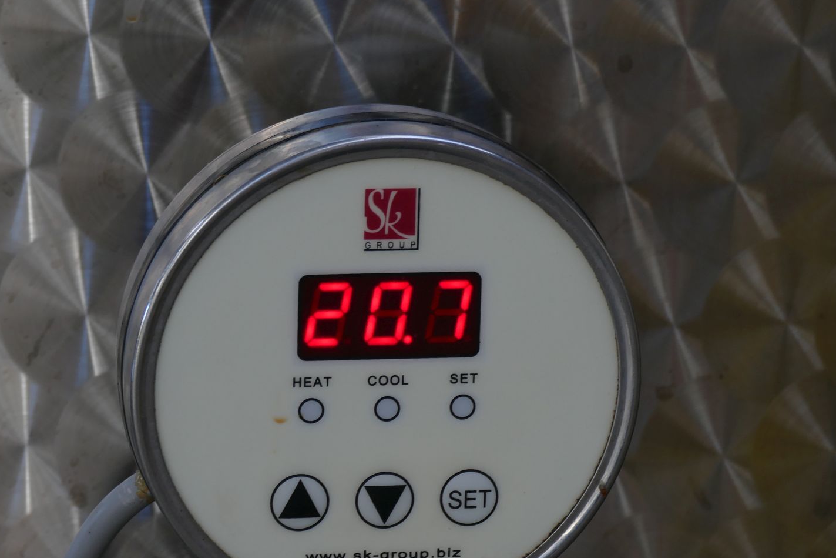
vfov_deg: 6.9
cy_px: 350
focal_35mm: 200
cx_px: 352
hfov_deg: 10.3
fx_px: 4645
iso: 200
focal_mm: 50.69
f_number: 3.9
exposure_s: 1/80
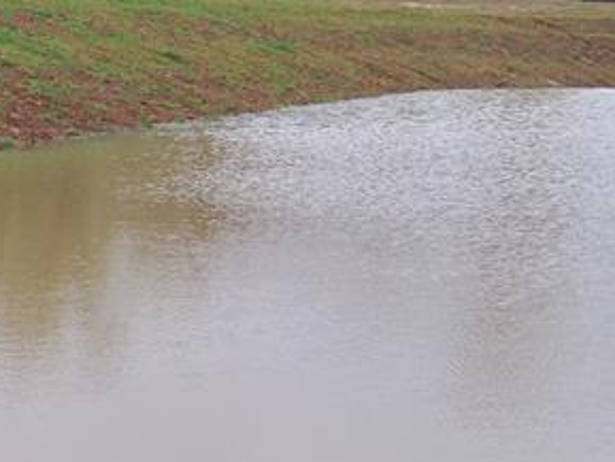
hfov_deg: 16.0
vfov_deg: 12.7
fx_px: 2080
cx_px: -166
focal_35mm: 117
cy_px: 204
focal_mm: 5.85
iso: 64
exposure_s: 1/400
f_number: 2.8
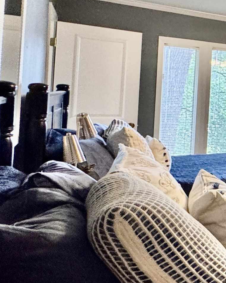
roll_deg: -2.5
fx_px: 368
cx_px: 446
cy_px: 100
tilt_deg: +1.3
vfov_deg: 41.6
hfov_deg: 19.6
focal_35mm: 44
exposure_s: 1/60
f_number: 2.2
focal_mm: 2.22
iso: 400
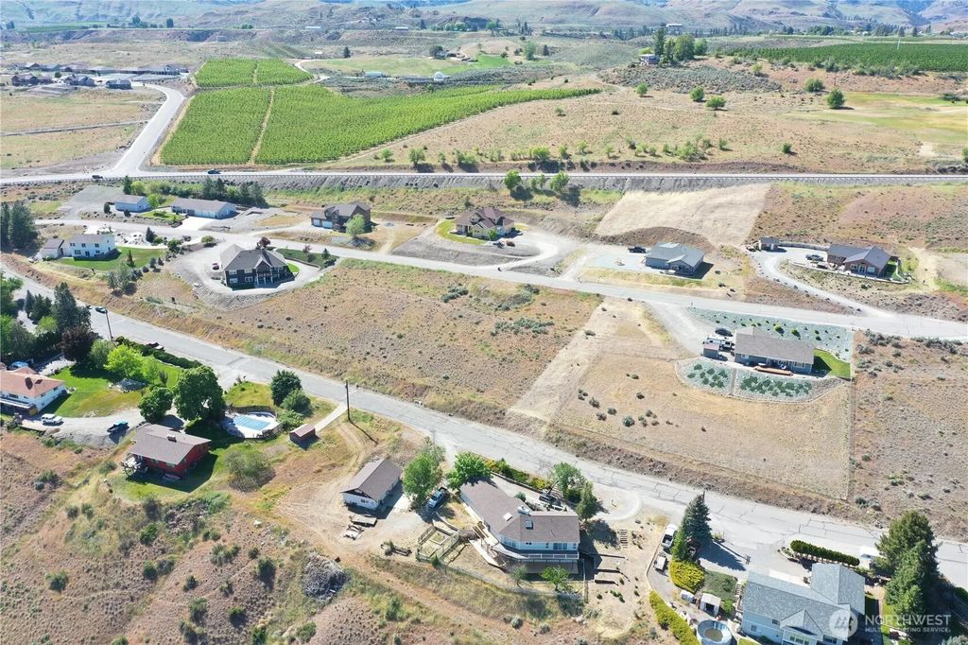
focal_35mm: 28
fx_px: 753
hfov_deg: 65.5
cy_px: 322
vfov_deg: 46.4
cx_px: 484
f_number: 5
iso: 100
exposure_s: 1/200
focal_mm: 10.26
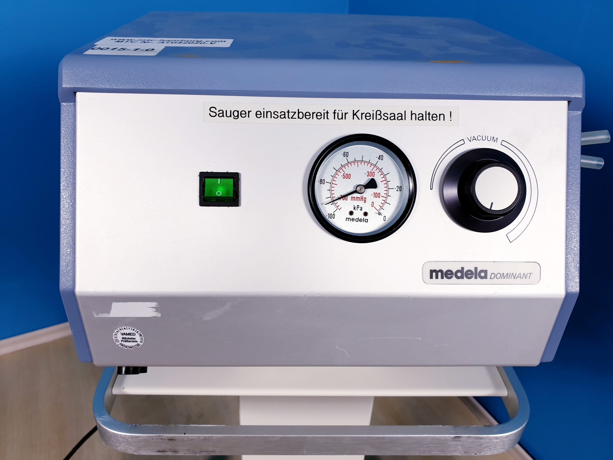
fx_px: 460
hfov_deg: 67.3
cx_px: 306
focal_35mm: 26
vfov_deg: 53.1
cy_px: 230
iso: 50
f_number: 2.4
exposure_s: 1/50
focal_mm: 4.3
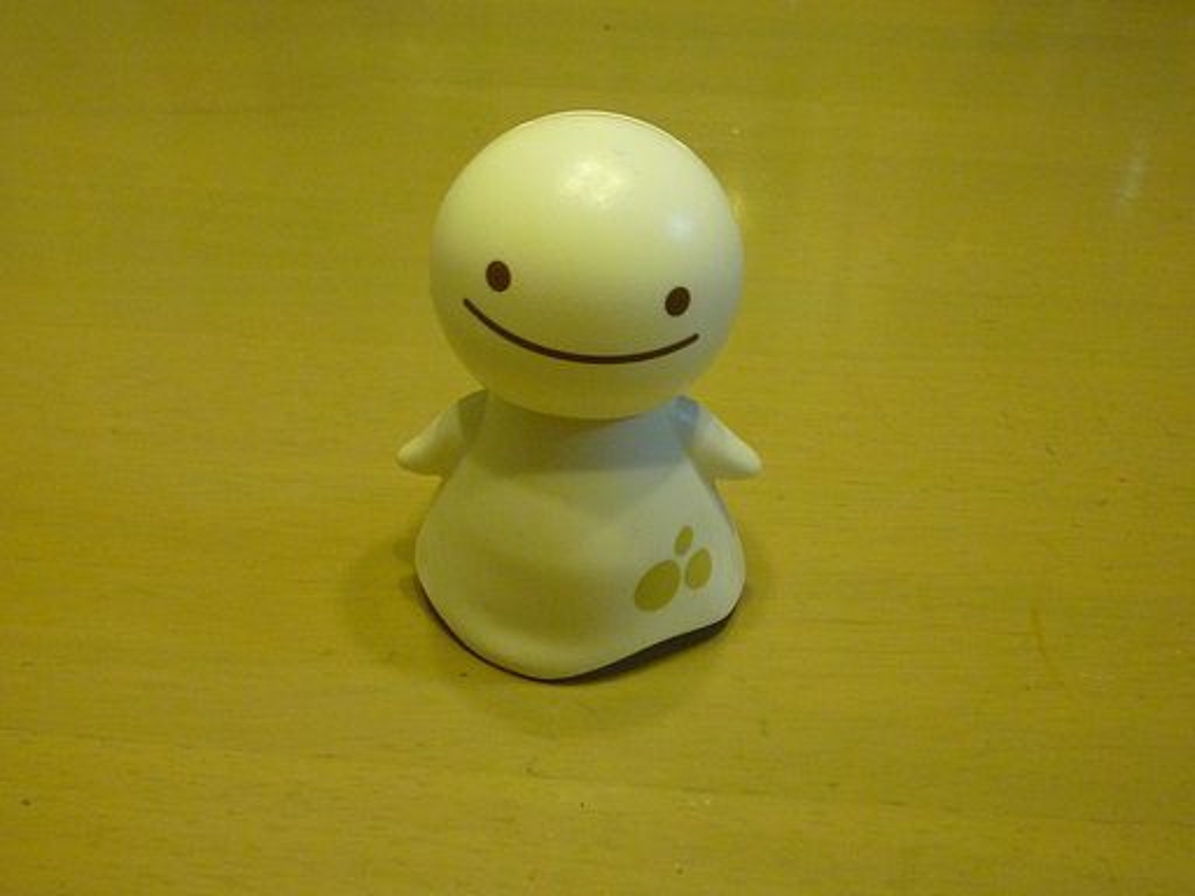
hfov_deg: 45.8
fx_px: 1415
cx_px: 598
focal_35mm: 41
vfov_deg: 35.1
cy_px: 448
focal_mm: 5.8
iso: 320
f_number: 3.6
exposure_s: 1/30
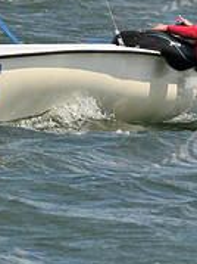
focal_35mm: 699
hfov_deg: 2.1
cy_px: 85
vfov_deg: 2.8
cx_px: 37
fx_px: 5310
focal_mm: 150
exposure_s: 1/800
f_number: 8
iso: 200
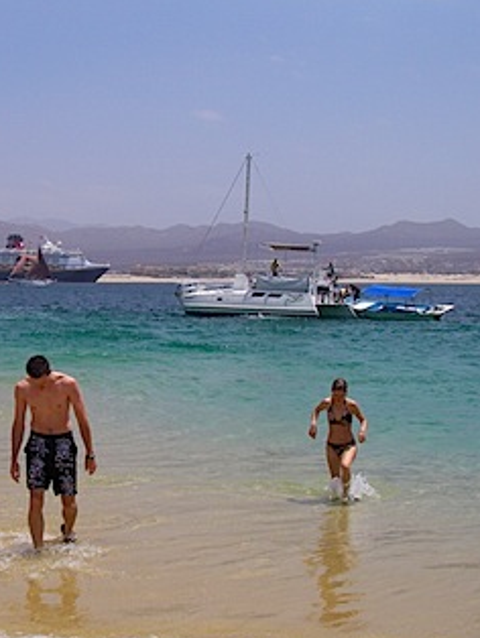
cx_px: 43
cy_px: 313
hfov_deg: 24.5
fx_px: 1071
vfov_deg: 33.2
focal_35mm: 58
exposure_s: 1/500
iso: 64
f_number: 6.6
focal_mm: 6.3
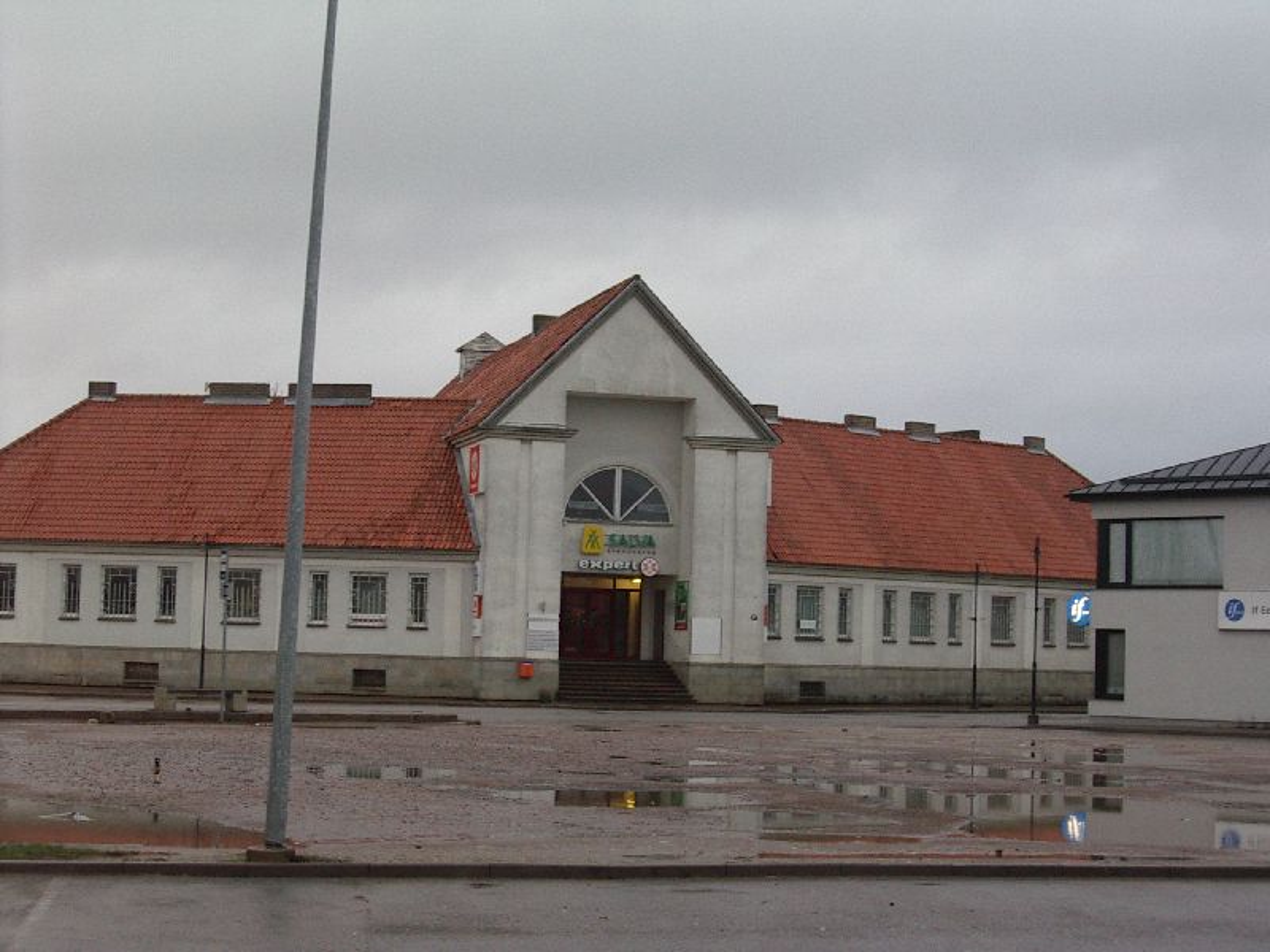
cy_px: 476
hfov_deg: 30.7
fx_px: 2311
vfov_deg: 23.3
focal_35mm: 63
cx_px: 635
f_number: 3.4
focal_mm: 9.6
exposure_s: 1/30
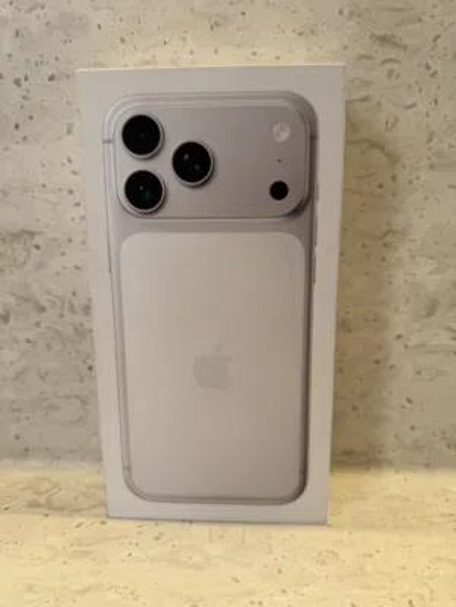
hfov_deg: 56.8
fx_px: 422
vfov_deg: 71.6
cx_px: 228
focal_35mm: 24
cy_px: 304
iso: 80
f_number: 1.78
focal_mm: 6.76
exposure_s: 1/121
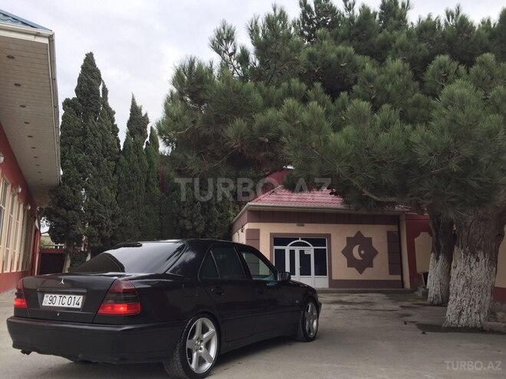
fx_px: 424
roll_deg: -1.0
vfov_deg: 48.2
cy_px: 190
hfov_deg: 61.7
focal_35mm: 29
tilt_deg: +9.4
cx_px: 253
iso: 32
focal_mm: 4.15
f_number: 2.2
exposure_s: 1/542
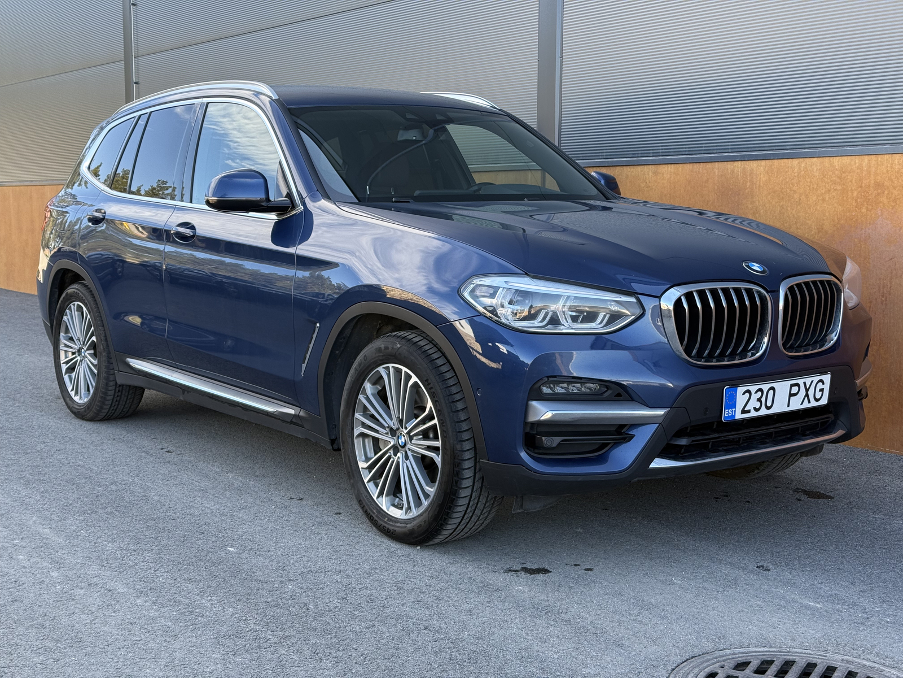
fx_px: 1252
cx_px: 452
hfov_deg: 39.7
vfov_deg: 30.3
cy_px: 339
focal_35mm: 48
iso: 80
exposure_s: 1/405
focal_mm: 6.76
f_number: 1.78
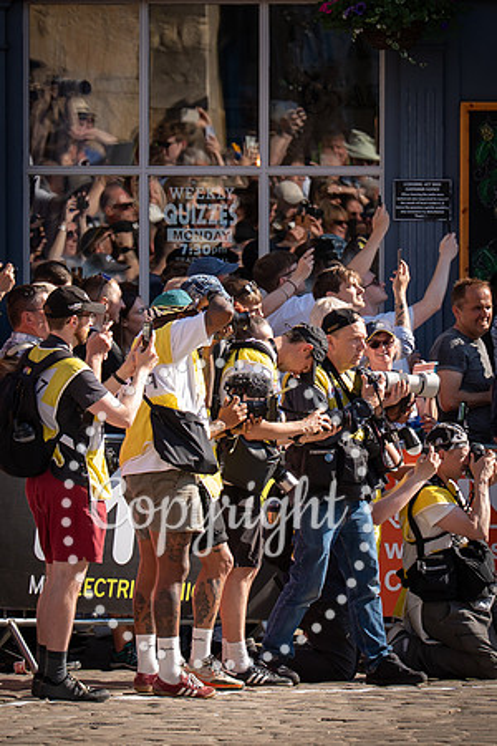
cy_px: 298
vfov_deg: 5.0
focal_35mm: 416
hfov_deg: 3.3
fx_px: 8620
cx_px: 379
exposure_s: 1/1000
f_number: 4
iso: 250
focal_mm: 158
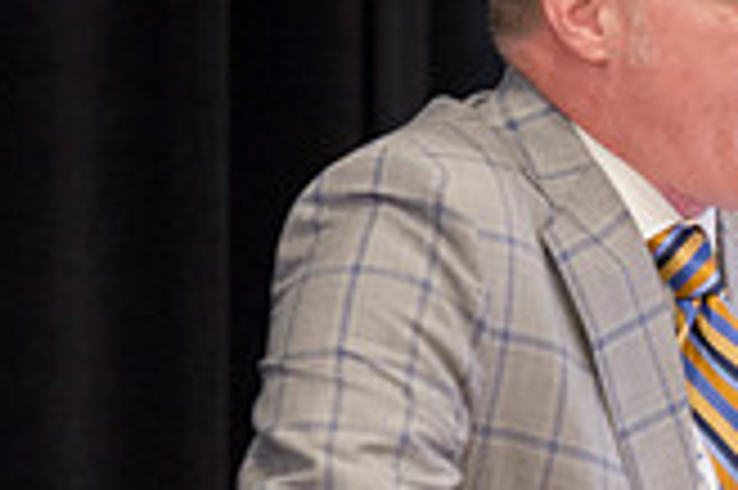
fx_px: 9441
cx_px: 886
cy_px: 607
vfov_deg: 3.0
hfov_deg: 4.5
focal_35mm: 461
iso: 1600
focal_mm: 130
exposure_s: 1/80
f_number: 2.8
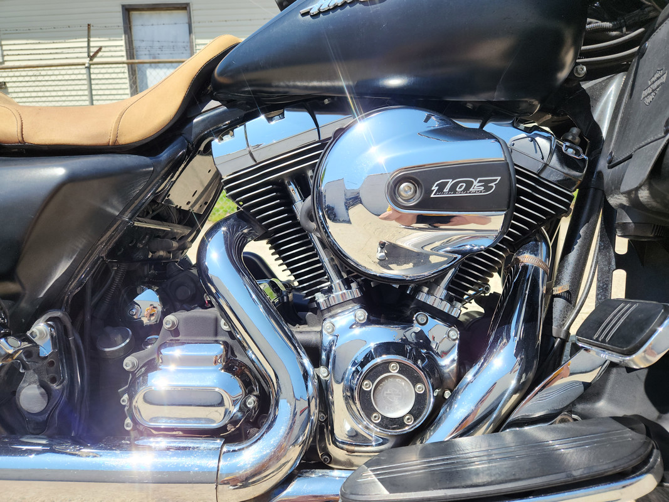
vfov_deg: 58.9
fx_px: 444
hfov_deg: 73.9
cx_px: 334
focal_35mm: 23
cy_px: 251
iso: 20
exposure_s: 1/799
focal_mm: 5.4
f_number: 1.8
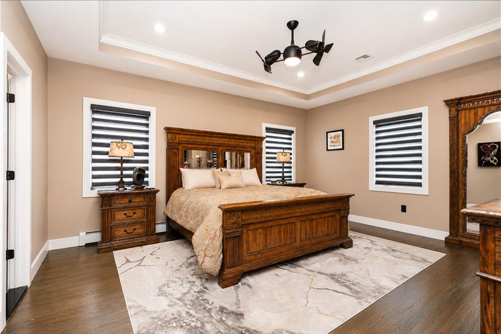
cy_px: 167
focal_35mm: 16
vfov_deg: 73.7
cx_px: 250
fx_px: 223
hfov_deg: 96.8
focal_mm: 16
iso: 64
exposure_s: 1/30
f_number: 4
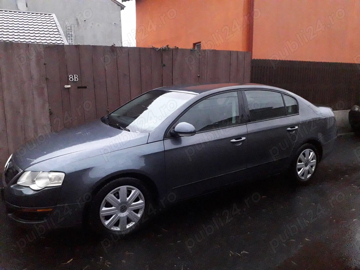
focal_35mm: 27
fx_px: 281
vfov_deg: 51.4
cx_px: 180
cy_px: 135
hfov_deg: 65.3
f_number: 1.9
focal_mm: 3.6
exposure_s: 1/2141
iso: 800
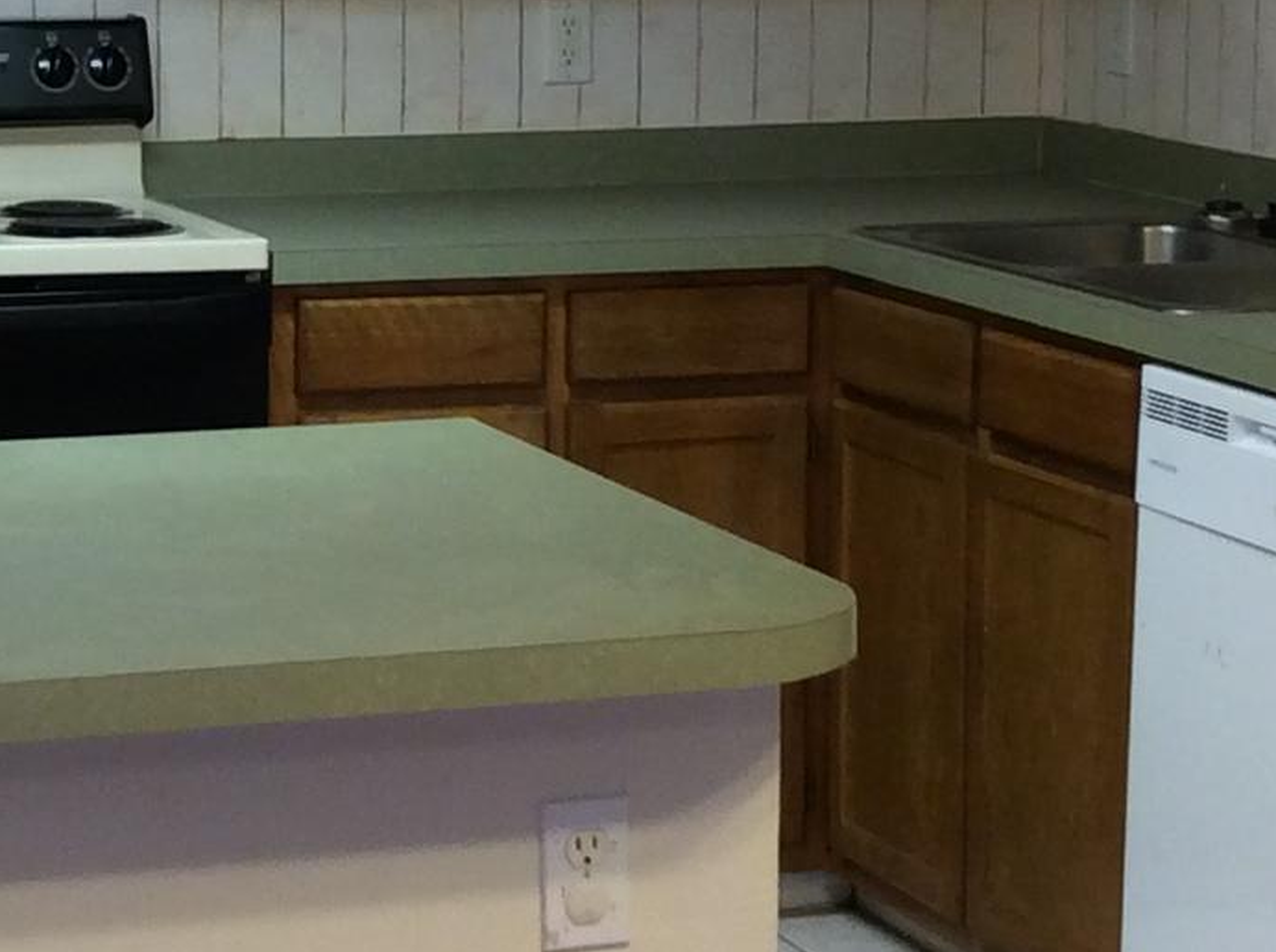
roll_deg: +0.3
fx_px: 4416
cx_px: 231
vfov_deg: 12.3
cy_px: 177
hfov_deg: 16.3
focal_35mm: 120
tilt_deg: -6.4
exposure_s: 1/24
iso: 50
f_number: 2.4
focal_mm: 3.3
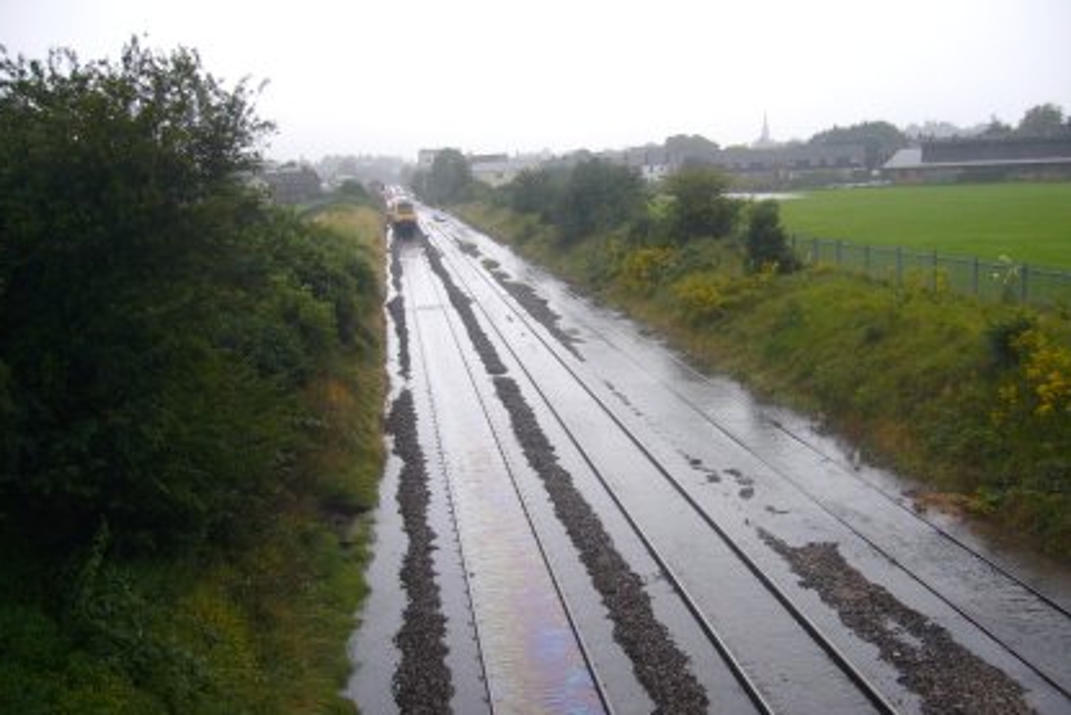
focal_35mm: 37
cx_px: 532
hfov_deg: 51.9
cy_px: 365
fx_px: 1101
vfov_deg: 36.0
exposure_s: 1/30
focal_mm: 5.8
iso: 100
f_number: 2.8
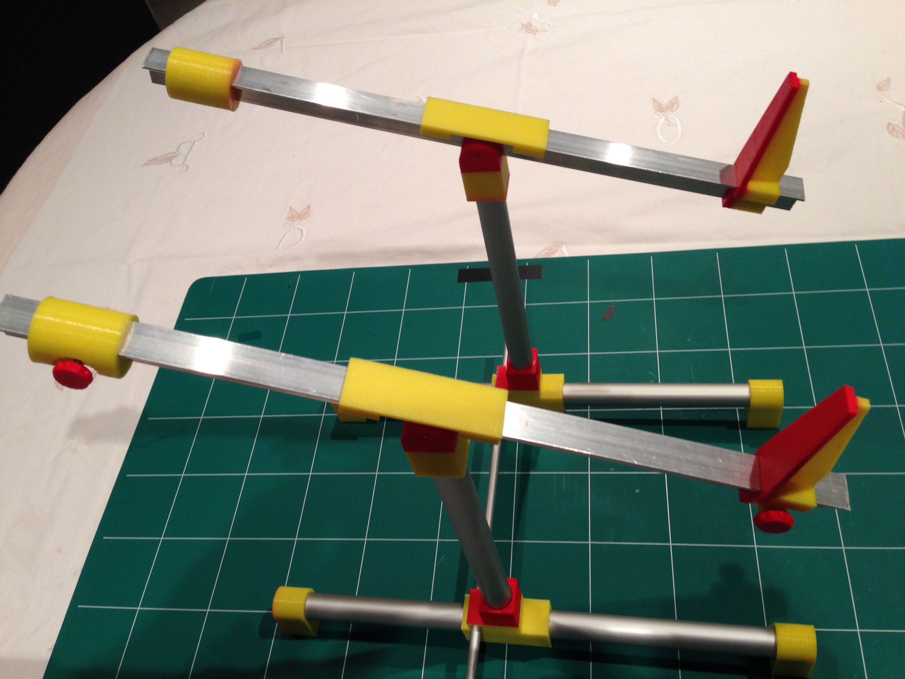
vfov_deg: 42.9
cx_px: 452
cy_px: 340
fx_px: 863
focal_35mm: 33
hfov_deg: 55.4
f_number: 2.4
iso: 80
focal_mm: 4.12
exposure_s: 1/20
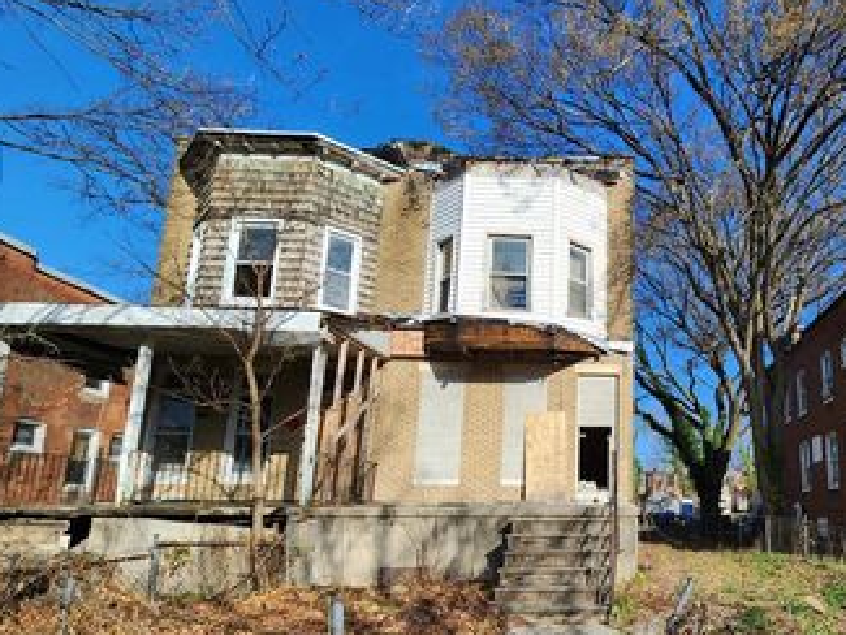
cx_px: 635
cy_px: 415
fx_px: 489
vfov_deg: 64.6
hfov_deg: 75.7
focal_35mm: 20
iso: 50
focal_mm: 2.2
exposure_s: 1/1677
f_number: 2.2
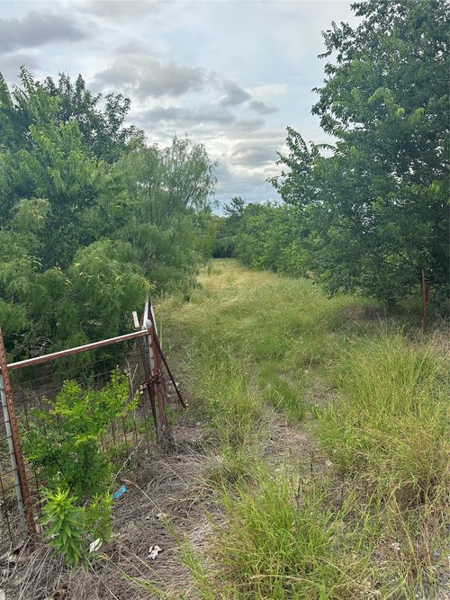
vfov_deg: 71.6
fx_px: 416
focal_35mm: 24
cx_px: 225
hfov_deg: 56.8
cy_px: 300
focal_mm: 6.86
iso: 80
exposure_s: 1/1019
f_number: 1.78
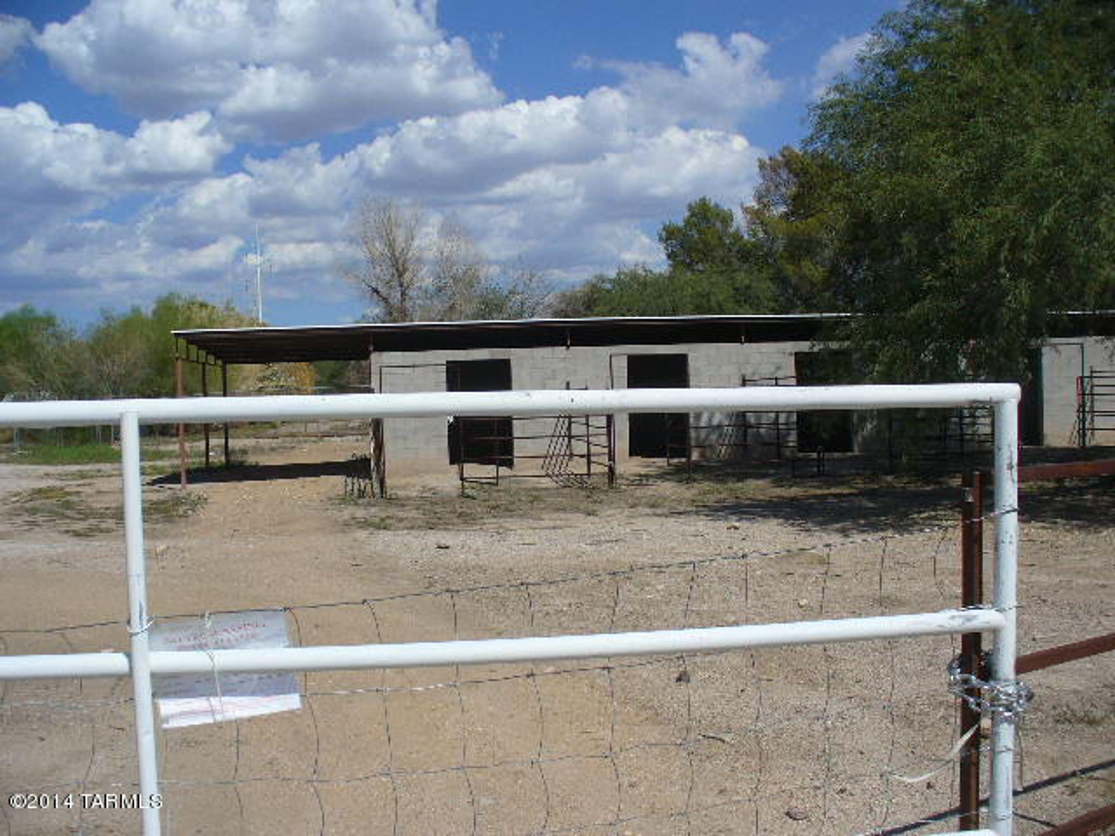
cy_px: 418
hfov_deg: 50.1
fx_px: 1192
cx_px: 558
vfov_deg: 38.7
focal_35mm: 37
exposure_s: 1/640
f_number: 5.6
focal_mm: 6.1
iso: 80
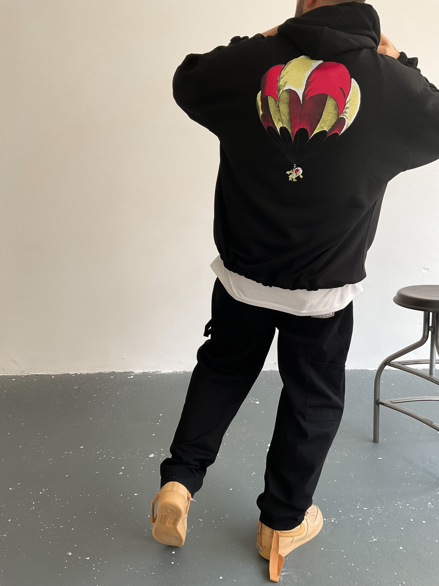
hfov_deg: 48.2
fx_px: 490
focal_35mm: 29
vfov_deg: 61.7
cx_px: 220
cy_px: 293
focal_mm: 3
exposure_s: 1/120
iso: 64
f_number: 1.8
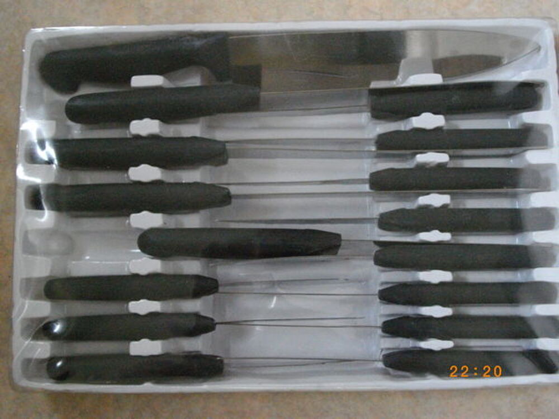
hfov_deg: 47.9
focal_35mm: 39
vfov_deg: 36.8
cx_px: 280
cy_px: 210
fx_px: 630
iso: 687
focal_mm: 7.1
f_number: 3.2
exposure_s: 1/60
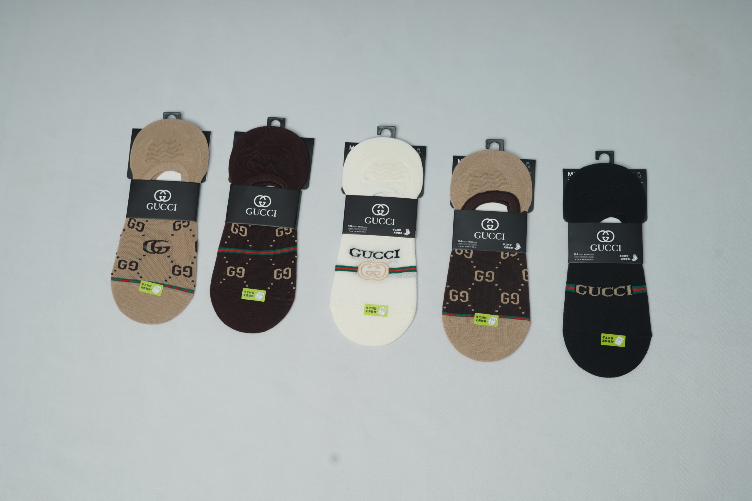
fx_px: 1044
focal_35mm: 50
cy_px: 250
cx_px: 376
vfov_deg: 27.0
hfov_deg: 39.6
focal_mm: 50
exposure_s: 1/200
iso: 320
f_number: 6.3
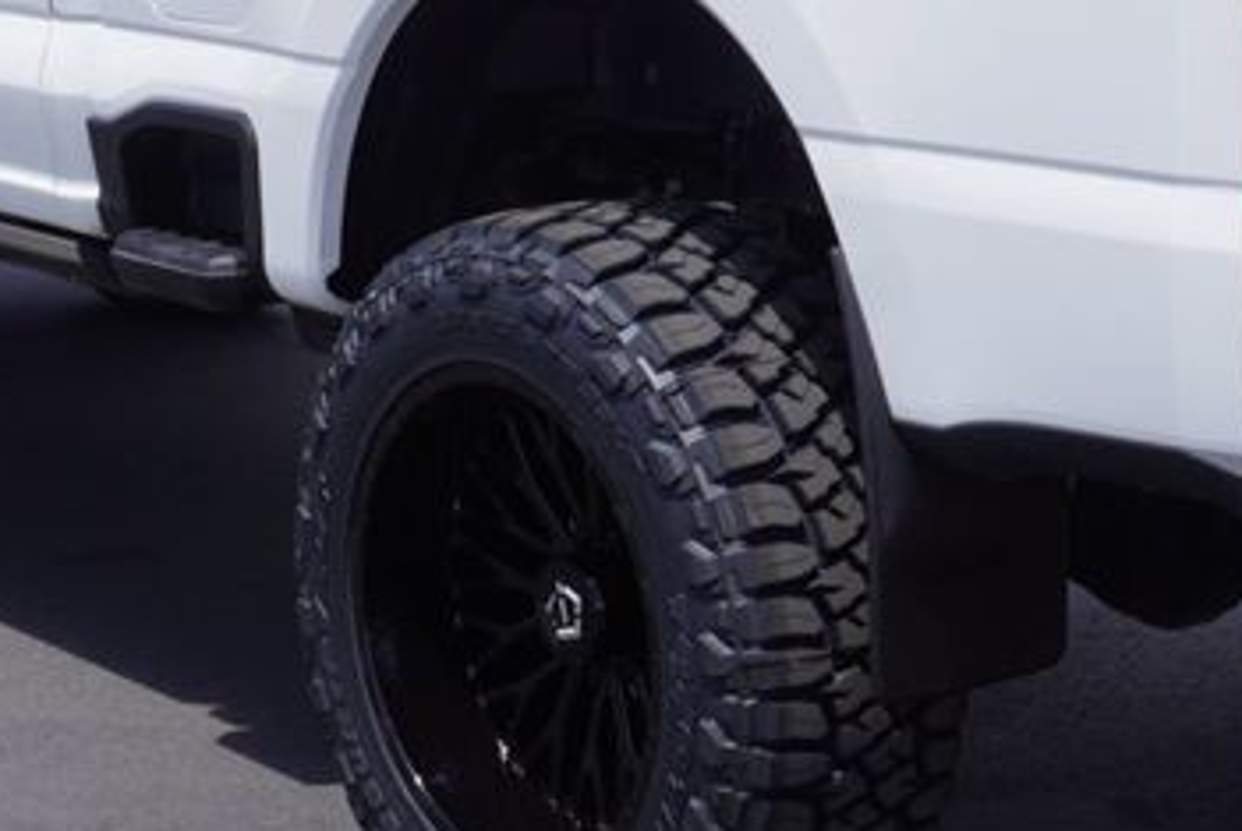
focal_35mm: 105
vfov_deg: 13.0
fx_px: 3627
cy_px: 78
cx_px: 775
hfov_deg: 19.4
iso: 100
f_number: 10
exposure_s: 1/160
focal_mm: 24
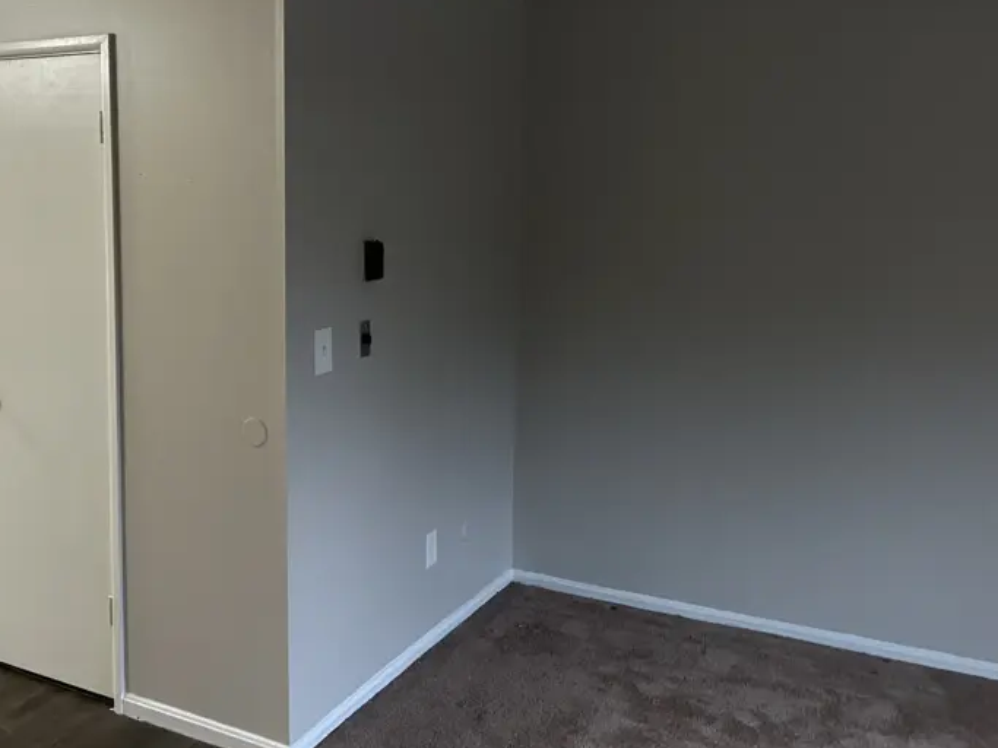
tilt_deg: -6.0
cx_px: 304
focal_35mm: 39
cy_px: 289
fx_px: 1124
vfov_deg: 36.6
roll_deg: +0.0
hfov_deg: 46.8
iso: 500
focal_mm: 5.7
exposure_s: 1/60
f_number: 1.5
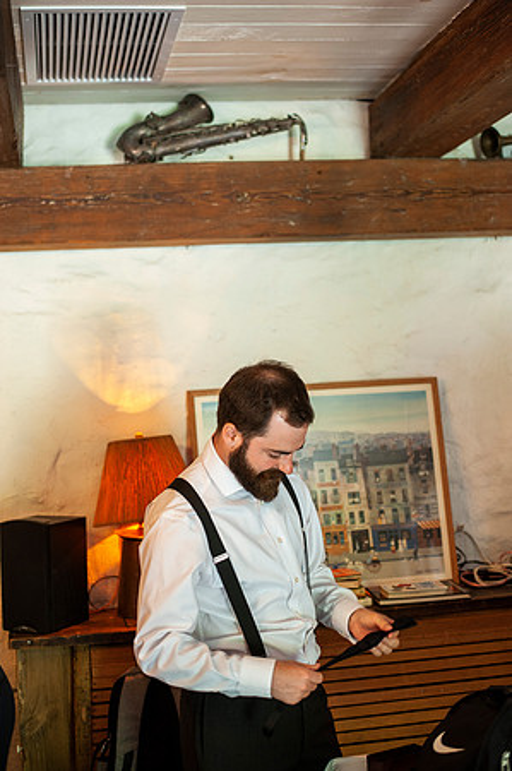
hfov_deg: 26.9
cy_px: 386
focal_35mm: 50
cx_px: 256
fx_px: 1069
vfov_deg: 39.6
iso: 1000
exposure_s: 1/50
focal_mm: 50
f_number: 2.8
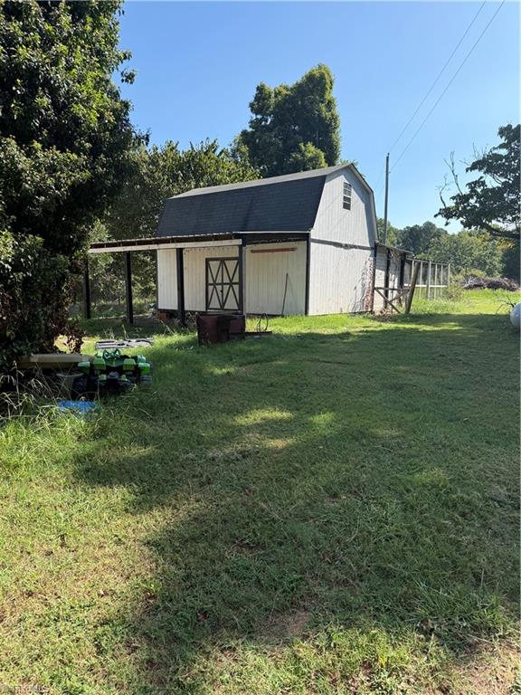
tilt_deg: -6.3
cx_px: 260
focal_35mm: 24
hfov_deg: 56.8
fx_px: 482
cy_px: 348
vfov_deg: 71.6
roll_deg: -0.5
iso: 100
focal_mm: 6.76
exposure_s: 1/3021
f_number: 1.78
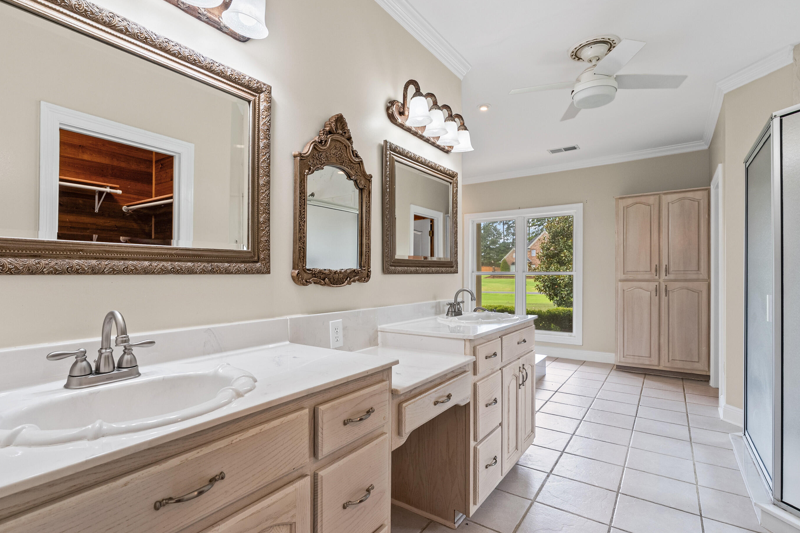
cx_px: 388
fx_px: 378
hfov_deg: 93.3
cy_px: 282
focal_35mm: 17
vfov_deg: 70.4
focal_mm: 16
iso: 800
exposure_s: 1/13
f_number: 9
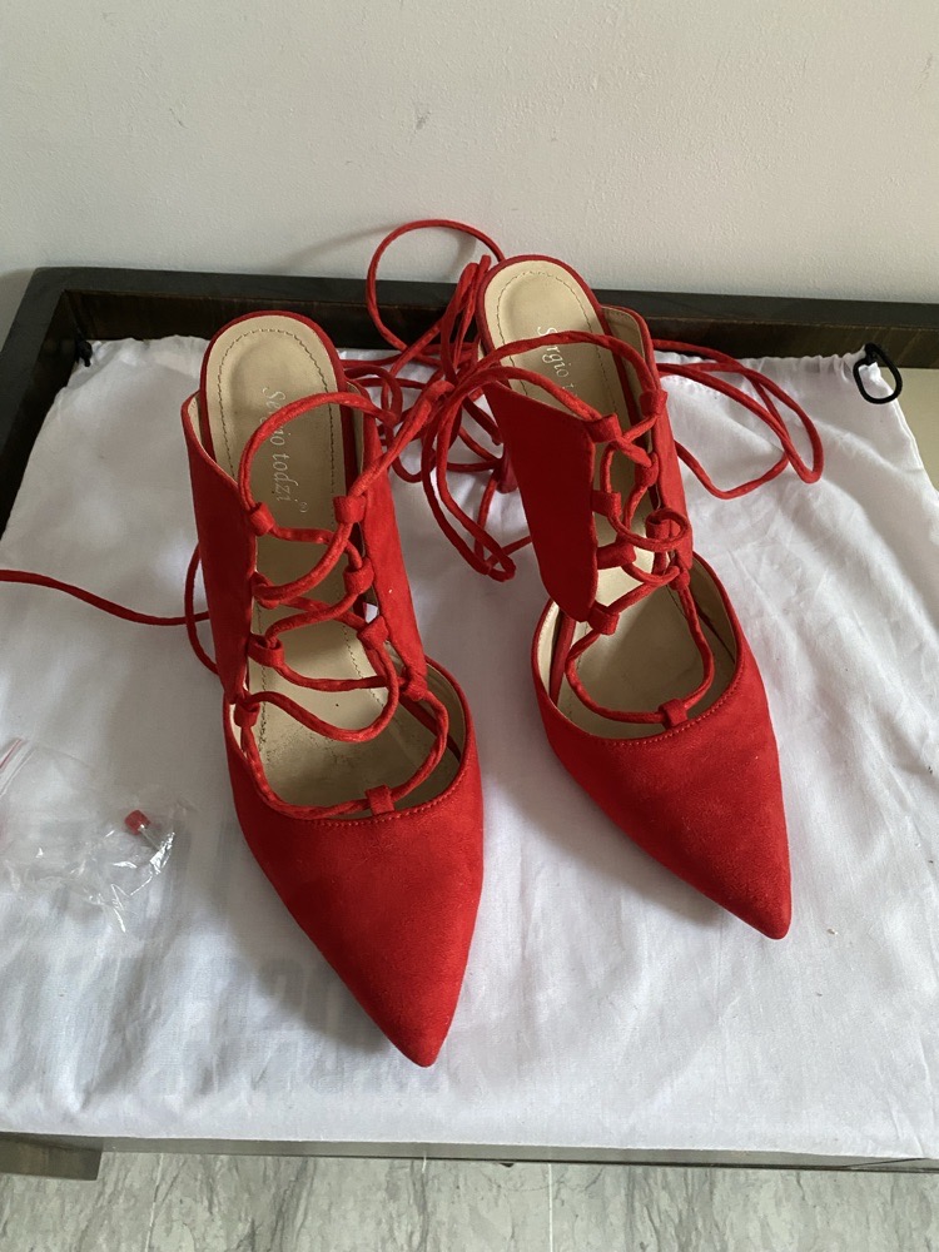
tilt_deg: -58.3
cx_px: 470
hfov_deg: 53.1
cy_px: 626
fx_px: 940
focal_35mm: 26
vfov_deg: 67.3
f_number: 1.8
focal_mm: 4.25
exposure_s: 1/40
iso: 400
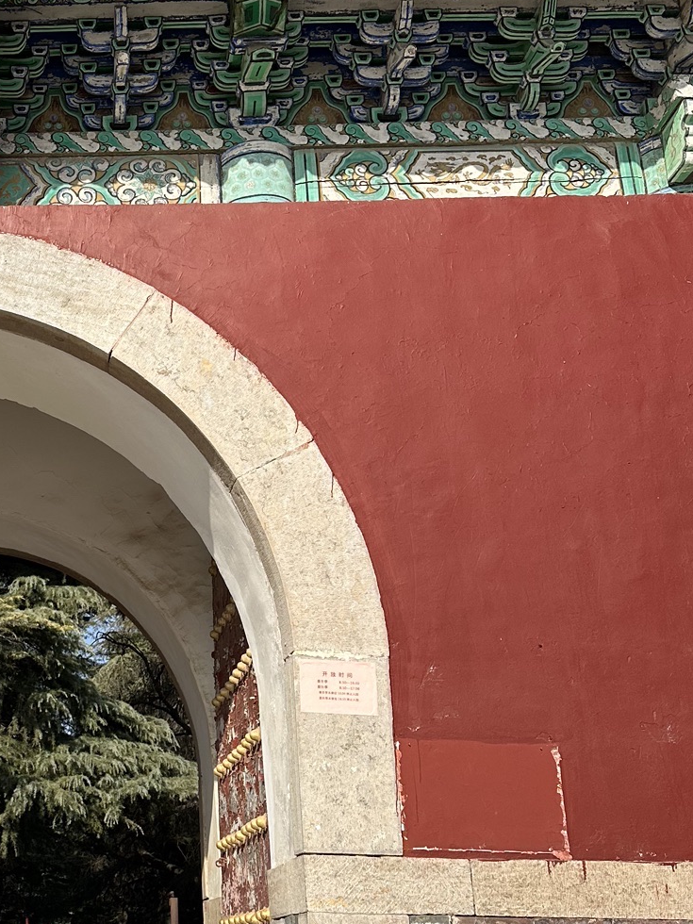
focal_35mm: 49
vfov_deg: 38.9
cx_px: 1
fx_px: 1308
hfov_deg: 27.9
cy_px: 492
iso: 80
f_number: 1.78
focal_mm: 6.86
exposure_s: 1/4762
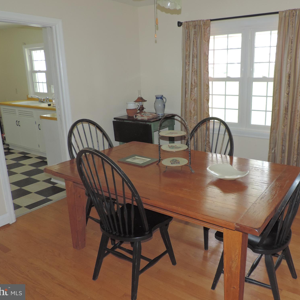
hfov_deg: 55.2
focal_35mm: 29
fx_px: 284
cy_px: 147
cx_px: 180
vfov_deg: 55.6
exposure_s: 1/30
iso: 200
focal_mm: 4.3
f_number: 3
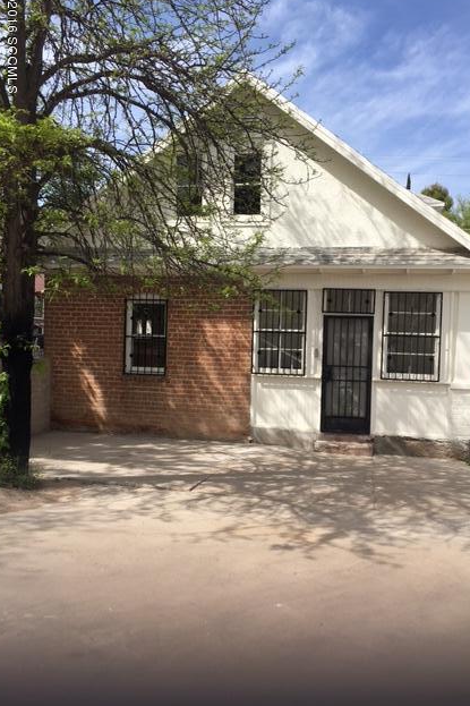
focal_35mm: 31
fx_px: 607
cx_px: 262
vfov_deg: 60.3
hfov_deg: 42.2
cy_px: 347
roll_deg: -1.7
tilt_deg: -0.8
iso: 25
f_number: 2.2
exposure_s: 1/1399
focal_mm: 4.15
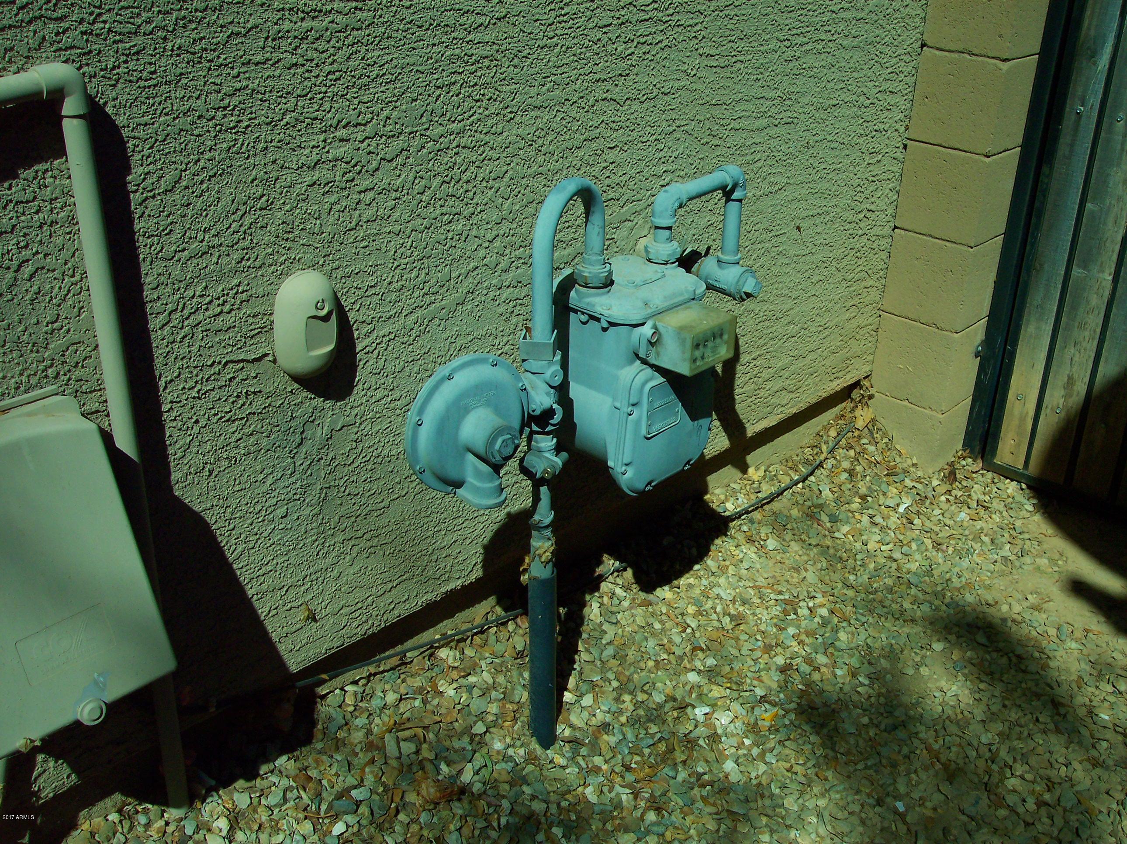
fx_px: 1236
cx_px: 564
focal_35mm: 38
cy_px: 422
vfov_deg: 37.7
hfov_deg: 49.0
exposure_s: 1/1000
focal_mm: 8
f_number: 4.8
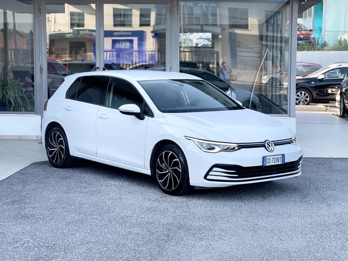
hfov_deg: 30.3
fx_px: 643
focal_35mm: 64
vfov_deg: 22.9
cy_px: 130
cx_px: 174
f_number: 2.2
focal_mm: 7.5
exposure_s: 1/121
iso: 20
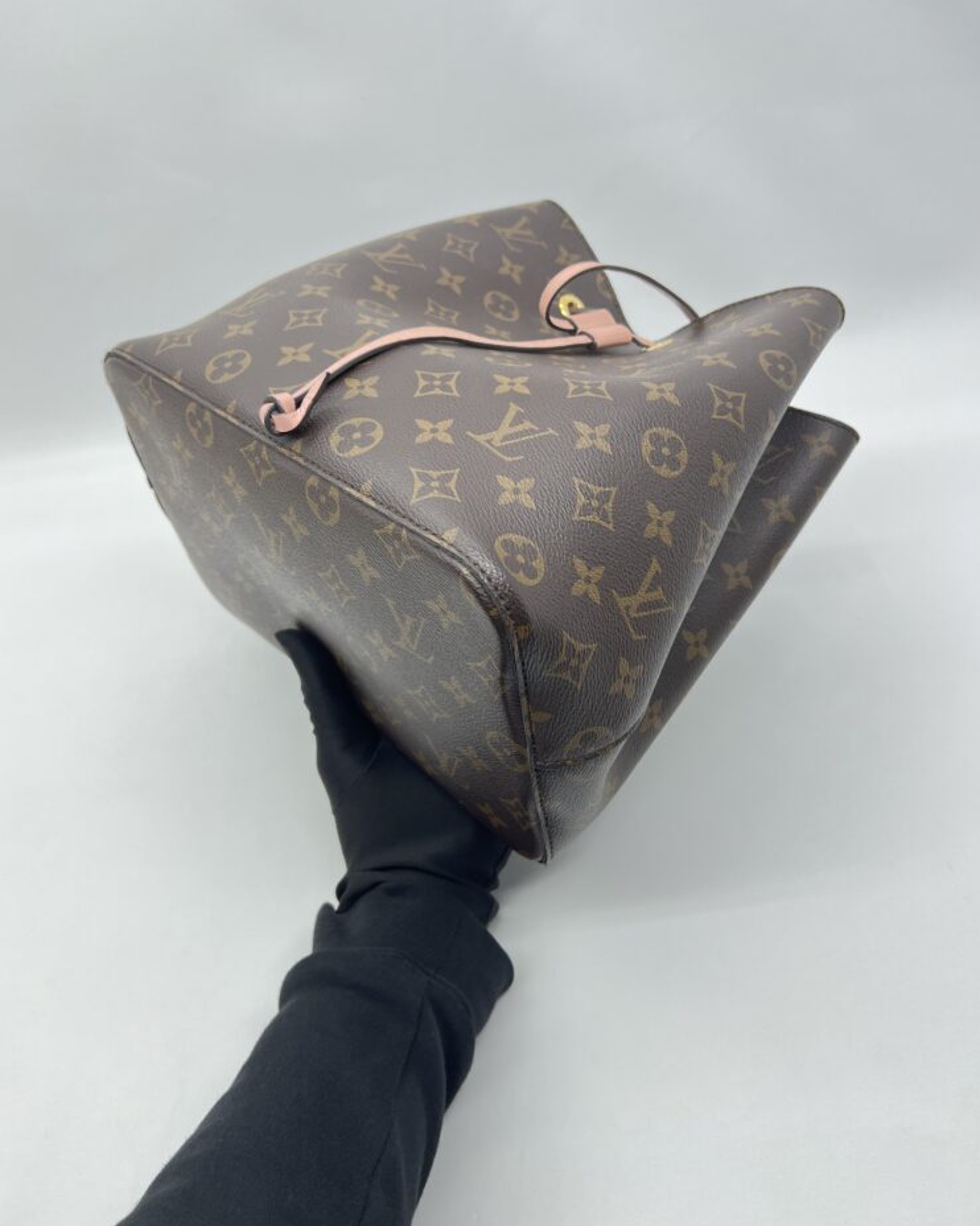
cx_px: 477
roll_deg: +8.0
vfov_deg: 62.2
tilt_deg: -40.0
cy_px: 577
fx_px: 1015
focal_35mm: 28
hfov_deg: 51.5
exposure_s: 1/100
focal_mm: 5.7
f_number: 1.5
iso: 50
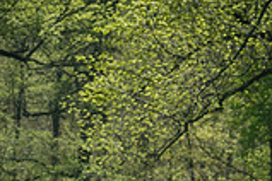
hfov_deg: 5.3
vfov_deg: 3.6
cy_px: 247
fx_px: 2916
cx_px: 247
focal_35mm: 386
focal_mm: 80
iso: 100
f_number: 3.5
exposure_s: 1/1000
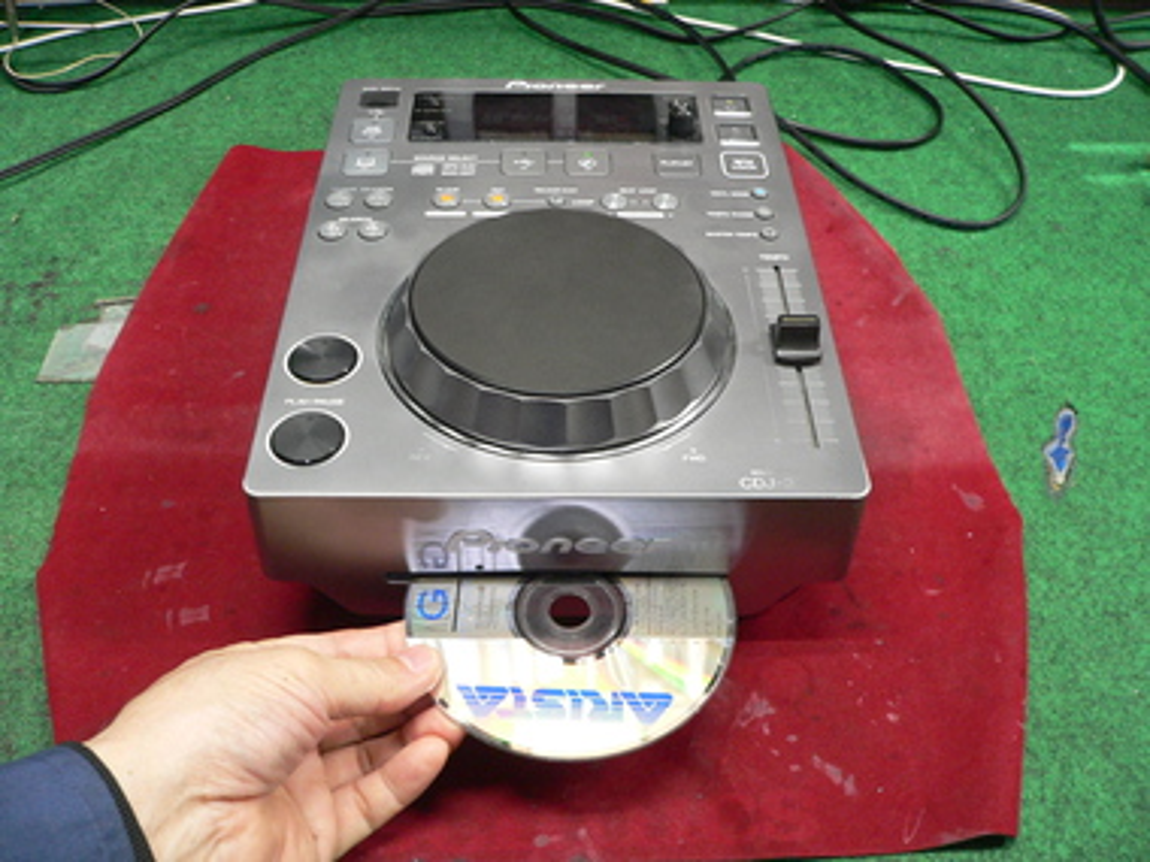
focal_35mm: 36
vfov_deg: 39.7
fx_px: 1196
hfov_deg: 51.4
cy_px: 431
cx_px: 575
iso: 200
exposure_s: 1/13
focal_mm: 6
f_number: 2.8
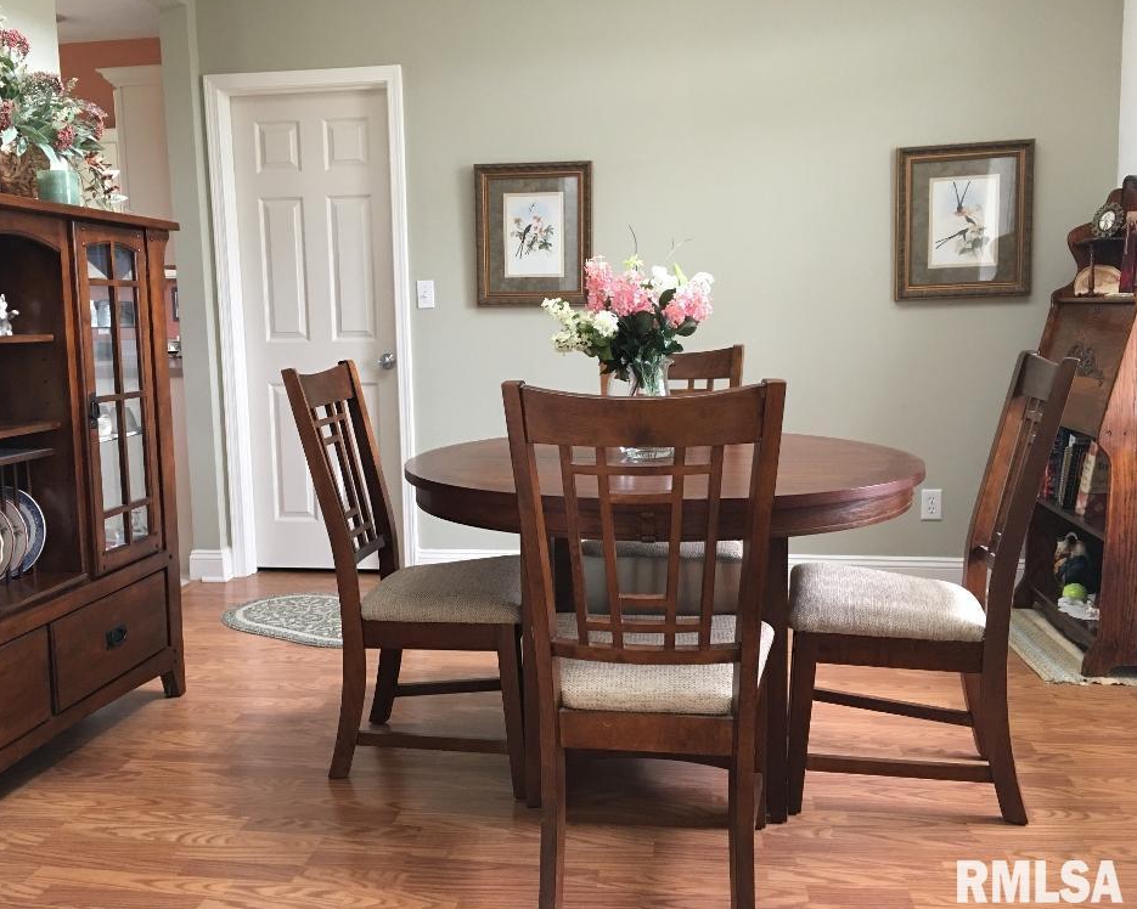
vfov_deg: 47.1
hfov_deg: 57.1
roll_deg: +0.9
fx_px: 1043
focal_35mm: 31
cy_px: 456
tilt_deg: -5.4
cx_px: 519
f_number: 2.2
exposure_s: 1/15
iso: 64
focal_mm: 4.15
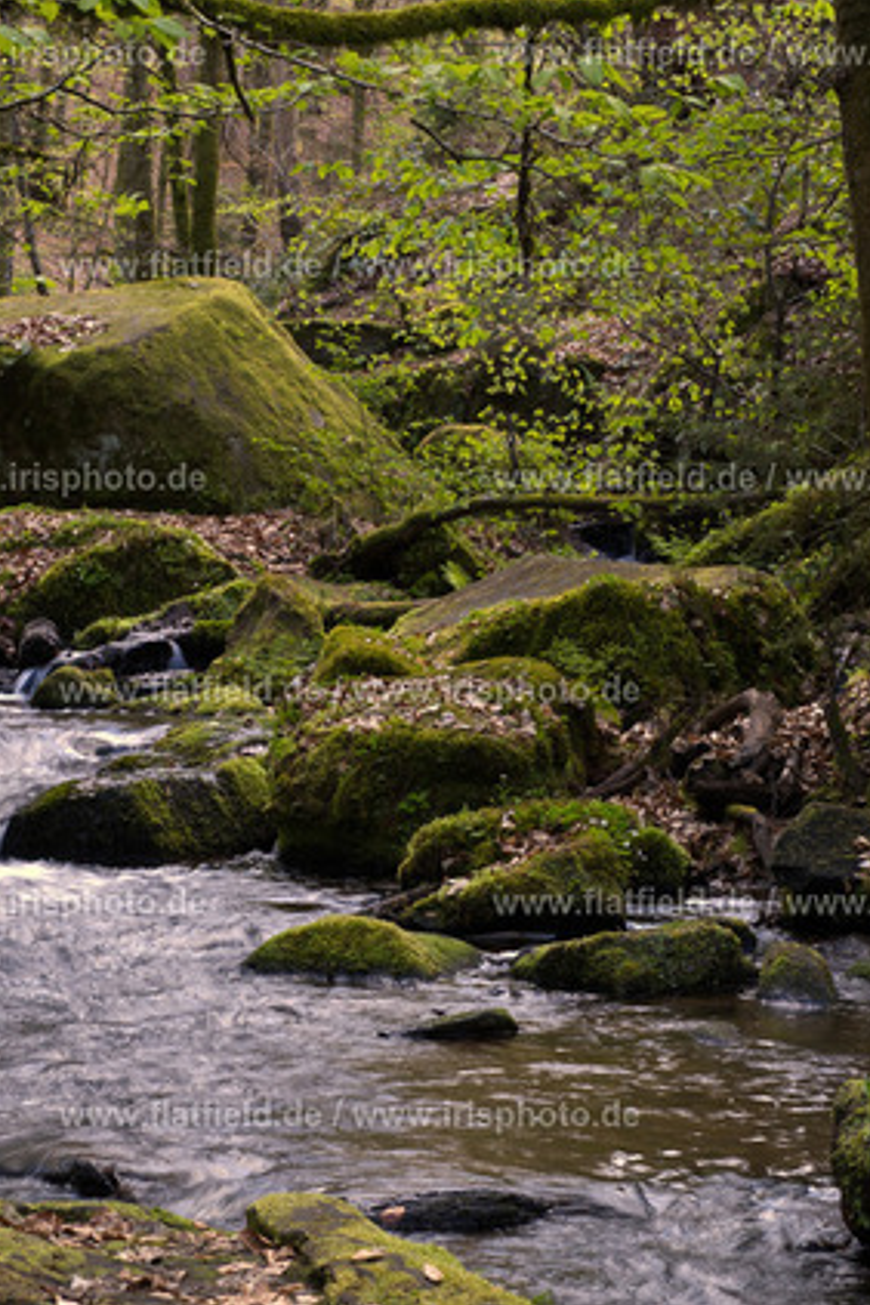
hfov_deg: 13.6
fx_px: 3625
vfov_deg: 20.4
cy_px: 648
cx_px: 120
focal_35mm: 100
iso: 160
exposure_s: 1/10
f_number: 8
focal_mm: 43.7
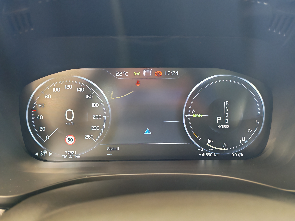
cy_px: 110
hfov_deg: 60.0
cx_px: 148
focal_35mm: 30
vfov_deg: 46.8
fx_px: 256
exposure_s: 1/33.3
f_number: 1.9
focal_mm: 6.12
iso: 2134
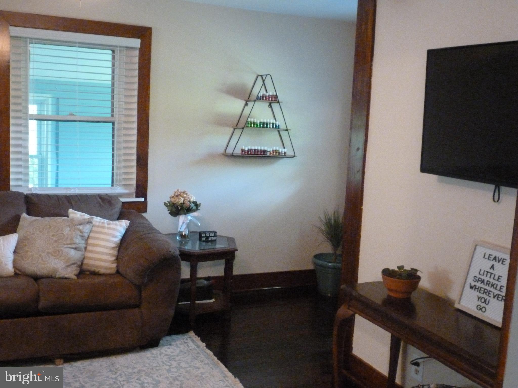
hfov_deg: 49.0
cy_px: 194
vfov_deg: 37.7
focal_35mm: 38
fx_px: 569
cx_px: 259
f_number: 3.8
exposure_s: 1/15
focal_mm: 6.8
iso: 1000
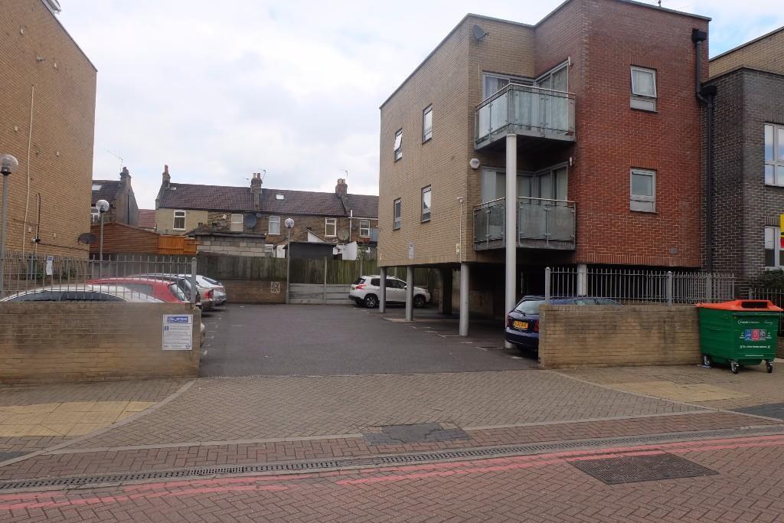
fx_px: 523
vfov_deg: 53.1
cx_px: 392
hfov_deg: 73.7
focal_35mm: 24
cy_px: 262
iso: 400
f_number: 10
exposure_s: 1/140
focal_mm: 16
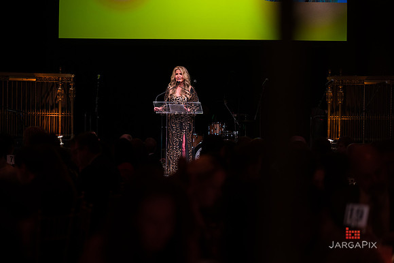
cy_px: 132
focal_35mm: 140
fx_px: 1531
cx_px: 197
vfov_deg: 9.8
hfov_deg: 14.7
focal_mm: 140
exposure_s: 1/200
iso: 2000
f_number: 4
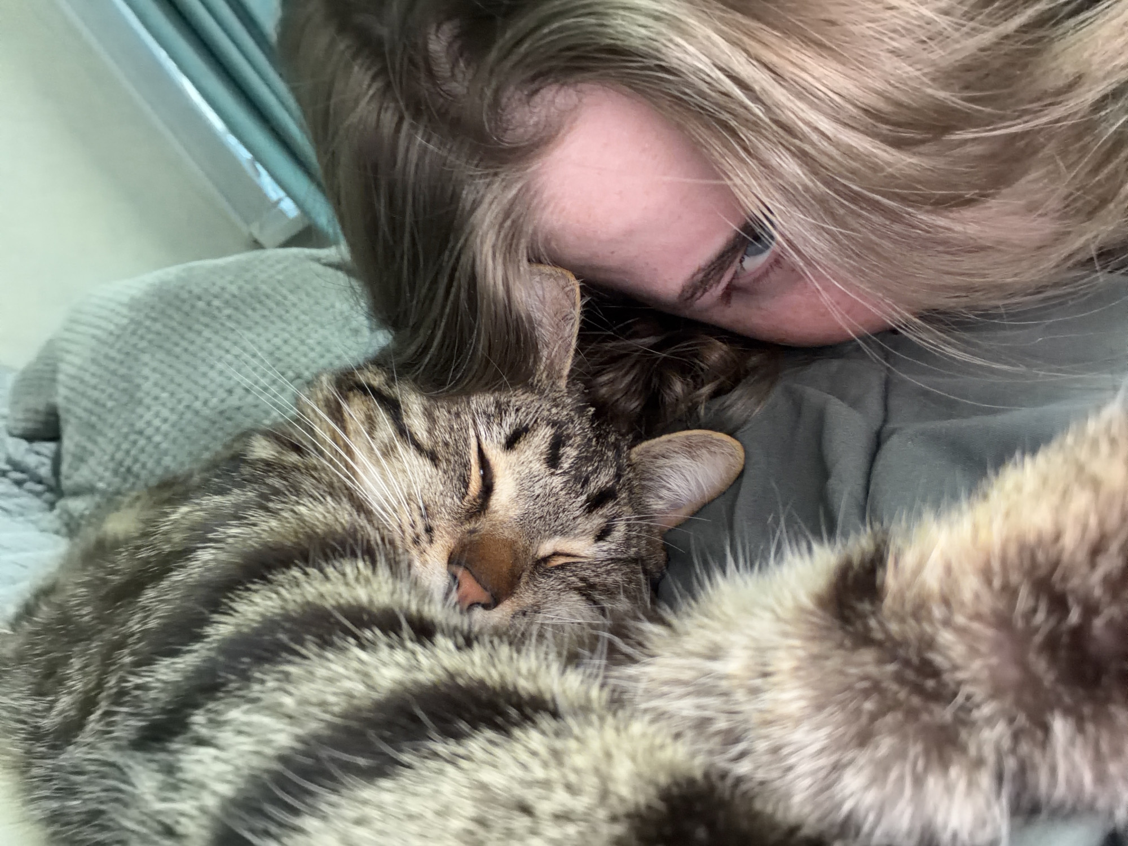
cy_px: 423
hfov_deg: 73.9
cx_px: 564
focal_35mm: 23
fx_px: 749
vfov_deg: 58.9
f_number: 1.9
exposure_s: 1/33
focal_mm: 2.71
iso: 320
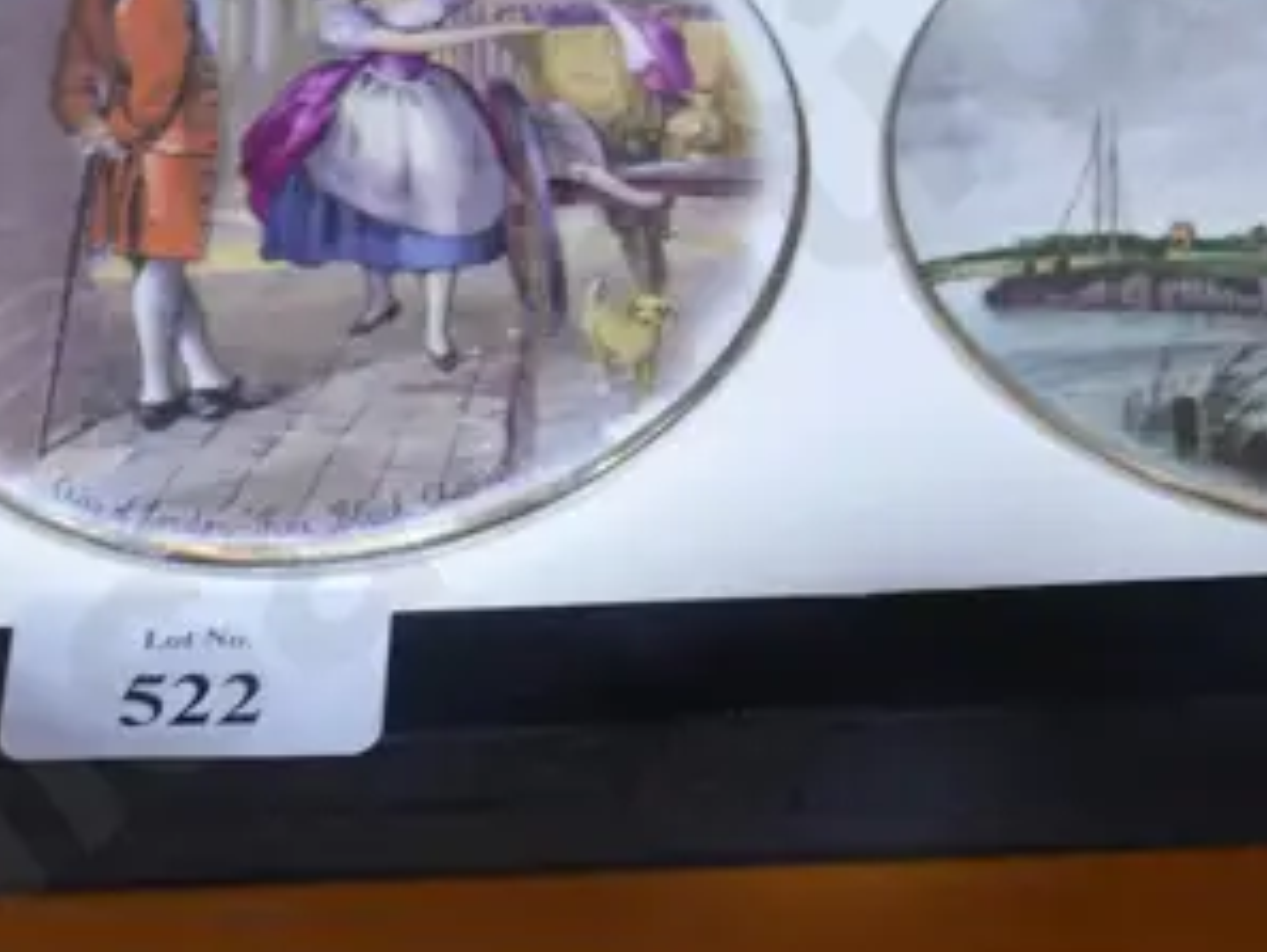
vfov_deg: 11.3
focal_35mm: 131
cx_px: 525
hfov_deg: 15.0
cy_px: 399
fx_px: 4797
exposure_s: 1/60
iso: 640
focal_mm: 19
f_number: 5
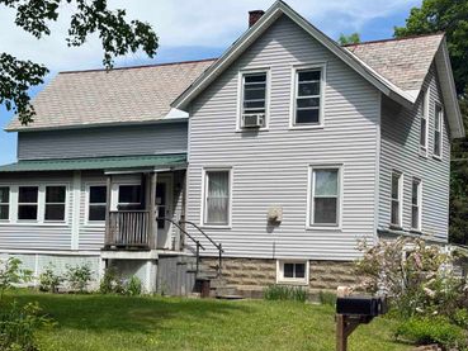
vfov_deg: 22.5
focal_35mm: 65
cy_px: 227
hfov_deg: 29.8
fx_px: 879
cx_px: 214
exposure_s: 1/4878
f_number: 1.78
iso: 80
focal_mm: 6.76
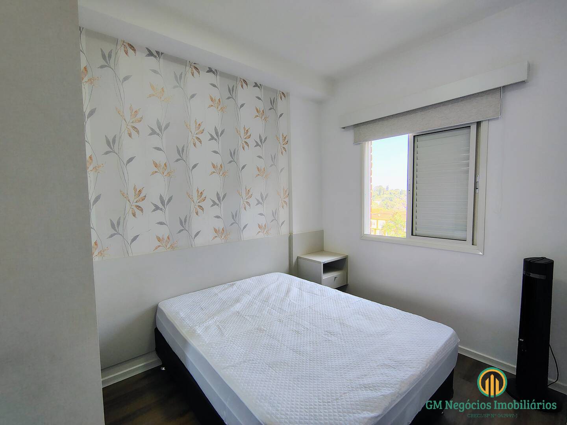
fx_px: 262
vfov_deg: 78.1
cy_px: 212
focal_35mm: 16
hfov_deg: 94.5
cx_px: 284
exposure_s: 1/120
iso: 288
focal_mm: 2.13
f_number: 2.2
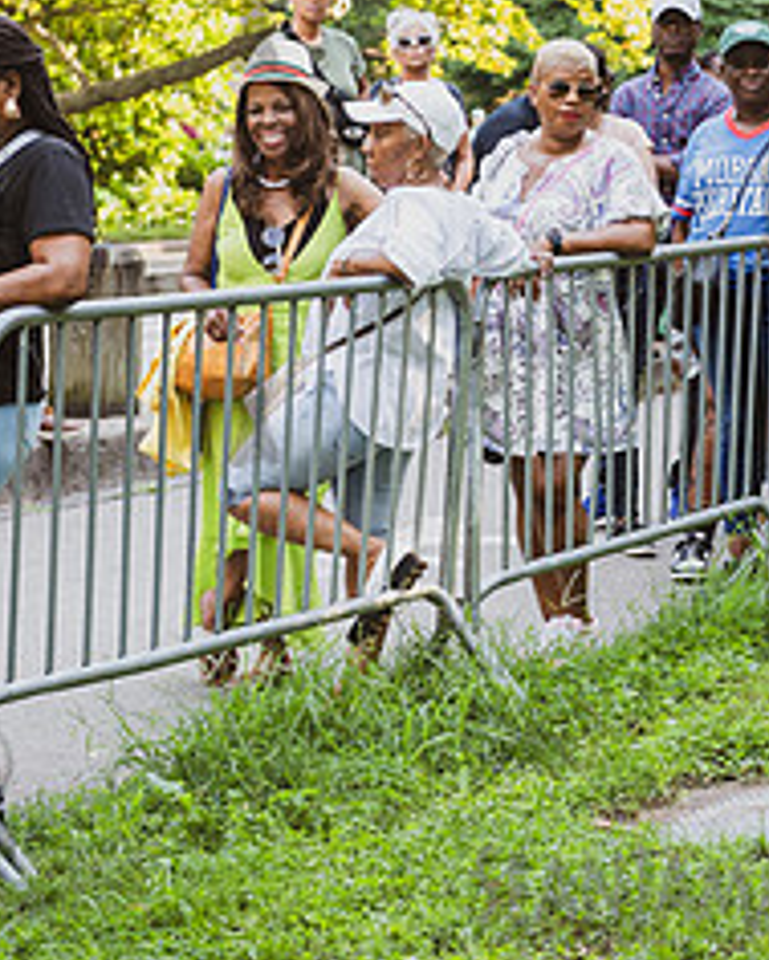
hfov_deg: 10.1
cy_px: 197
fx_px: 4322
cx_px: 777
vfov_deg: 12.6
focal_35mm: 152
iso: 500
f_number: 3.5
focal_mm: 66
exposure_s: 1/200
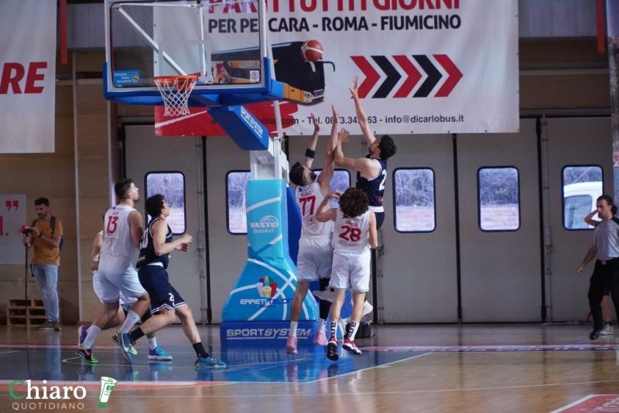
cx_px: 310
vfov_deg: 8.7
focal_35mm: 158
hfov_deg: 13.0
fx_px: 2709
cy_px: 206
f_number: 5
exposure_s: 1/800
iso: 5000
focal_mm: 105
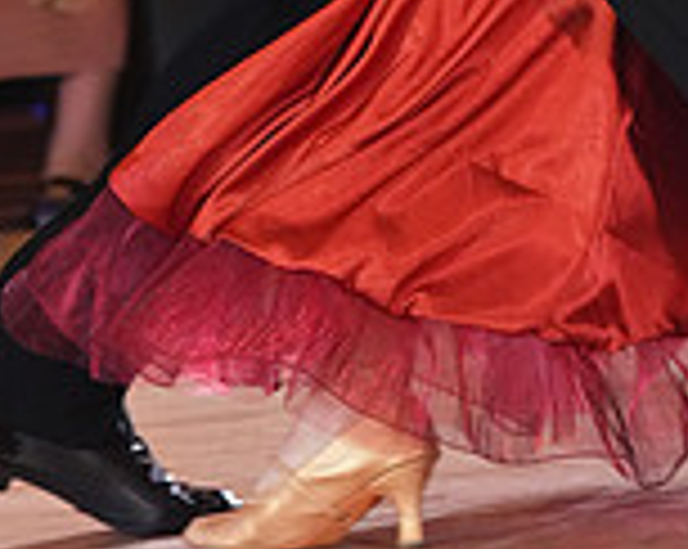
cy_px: -315
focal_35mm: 481
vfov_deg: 3.2
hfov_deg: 4.0
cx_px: 717
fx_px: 9782
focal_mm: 135
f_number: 4
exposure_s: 1/250
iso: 3200
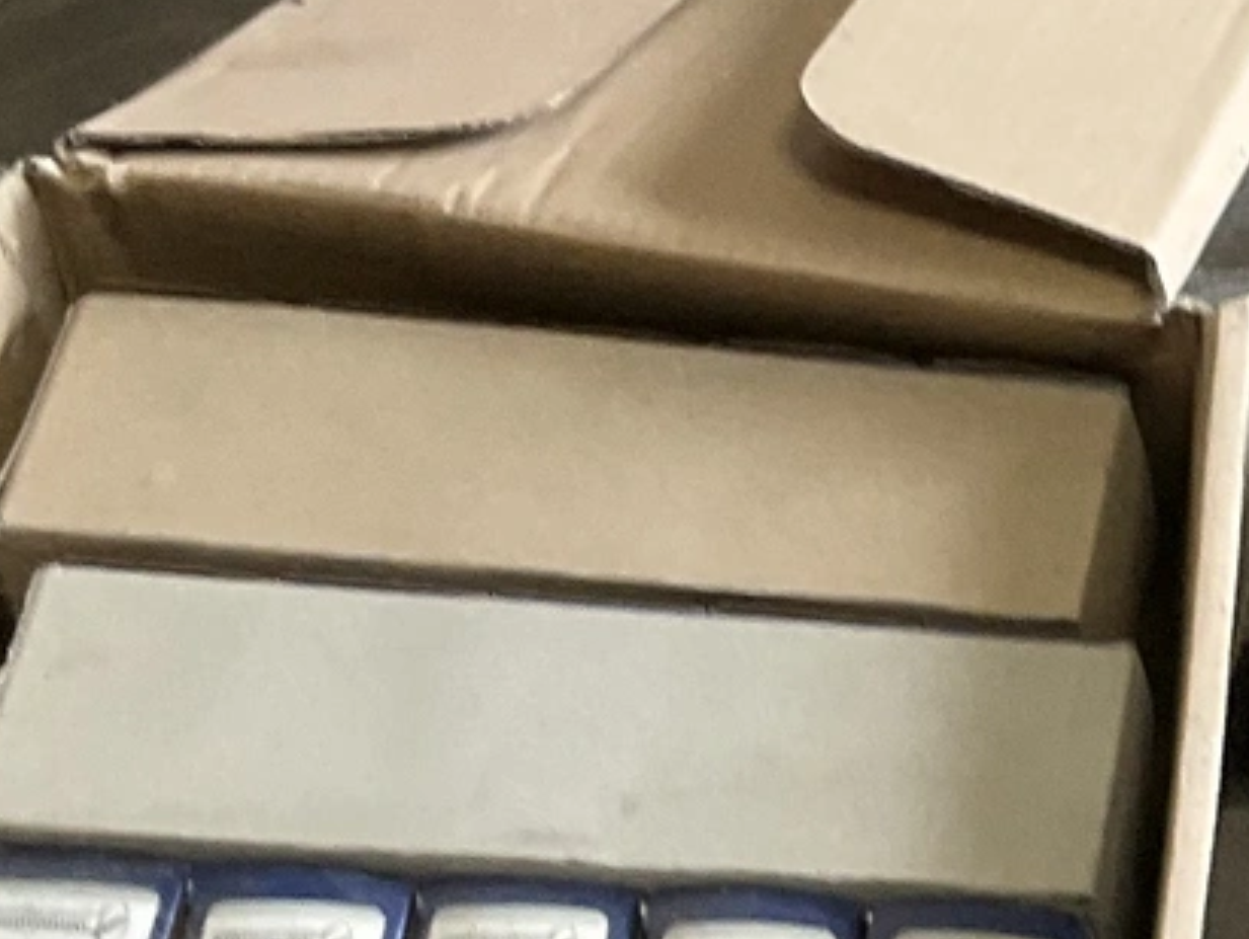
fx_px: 5092
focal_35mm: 141
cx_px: 2045
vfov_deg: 10.5
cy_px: 802
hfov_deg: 13.0
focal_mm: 3
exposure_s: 1/60
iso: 80
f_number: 1.8
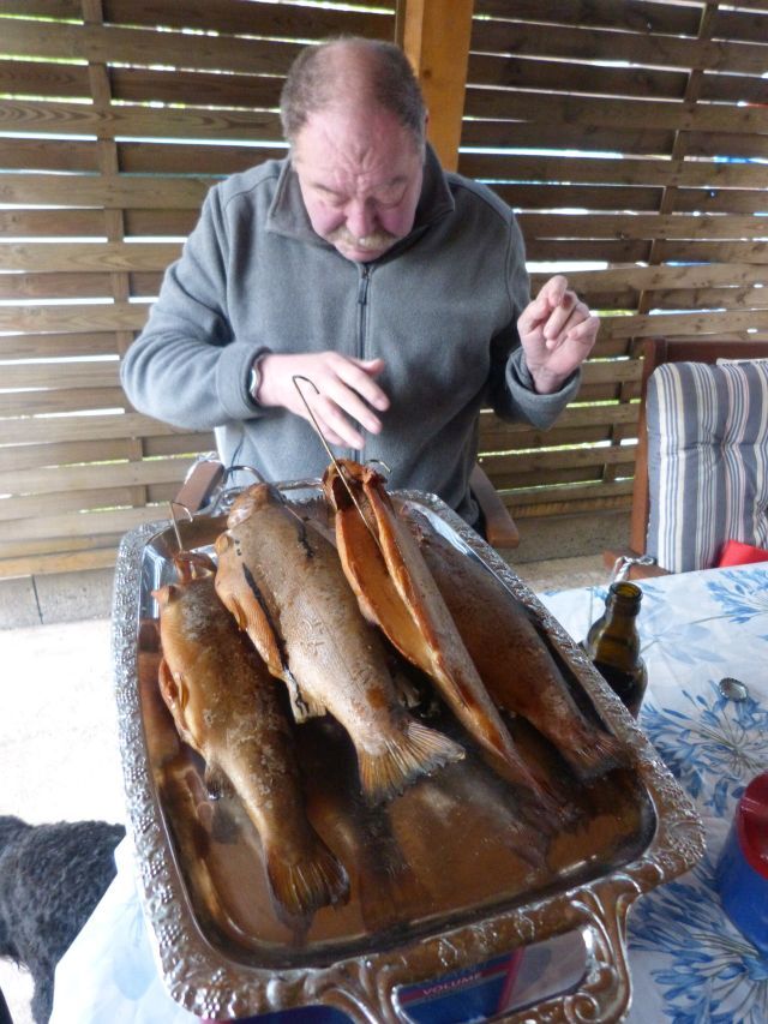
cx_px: 384
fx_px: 739
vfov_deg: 69.4
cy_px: 512
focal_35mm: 25
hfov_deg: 54.9
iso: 640
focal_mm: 4.5
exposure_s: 1/125
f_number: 2.8
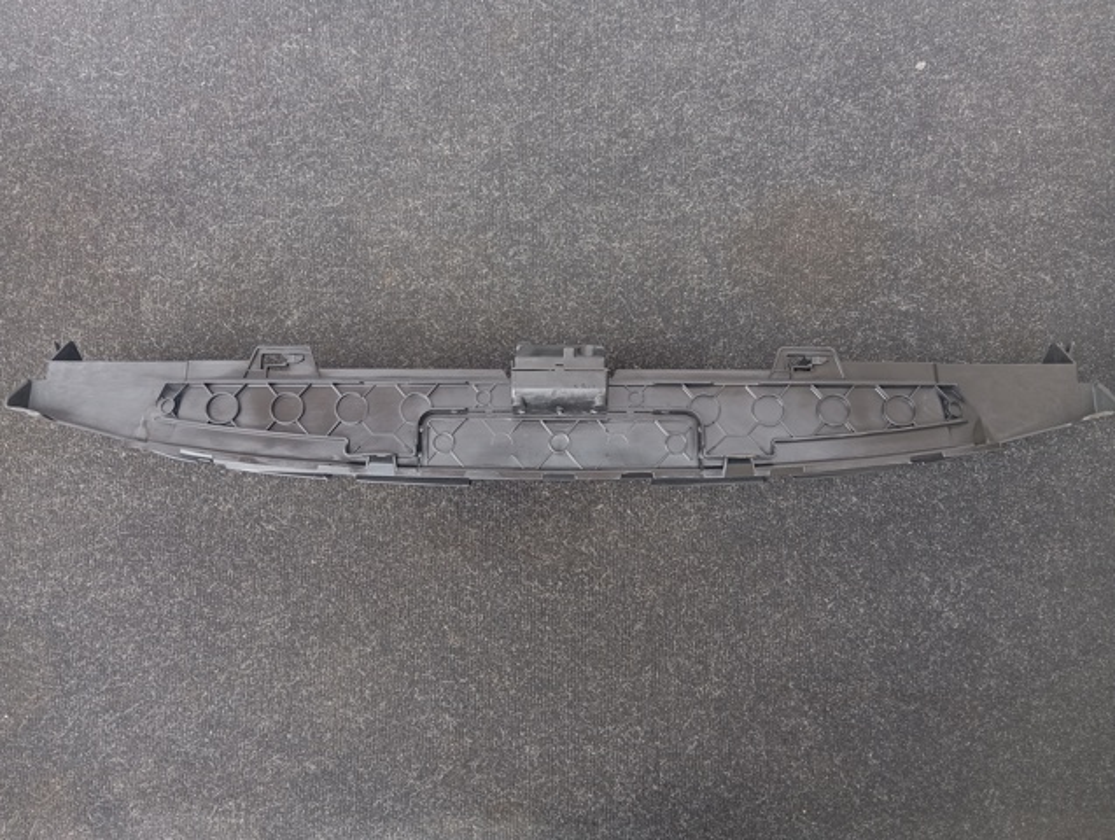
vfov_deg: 49.9
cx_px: 558
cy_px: 420
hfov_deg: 63.4
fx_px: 903
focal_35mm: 28
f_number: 1.8
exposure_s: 1/33.3
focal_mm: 4.22
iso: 205
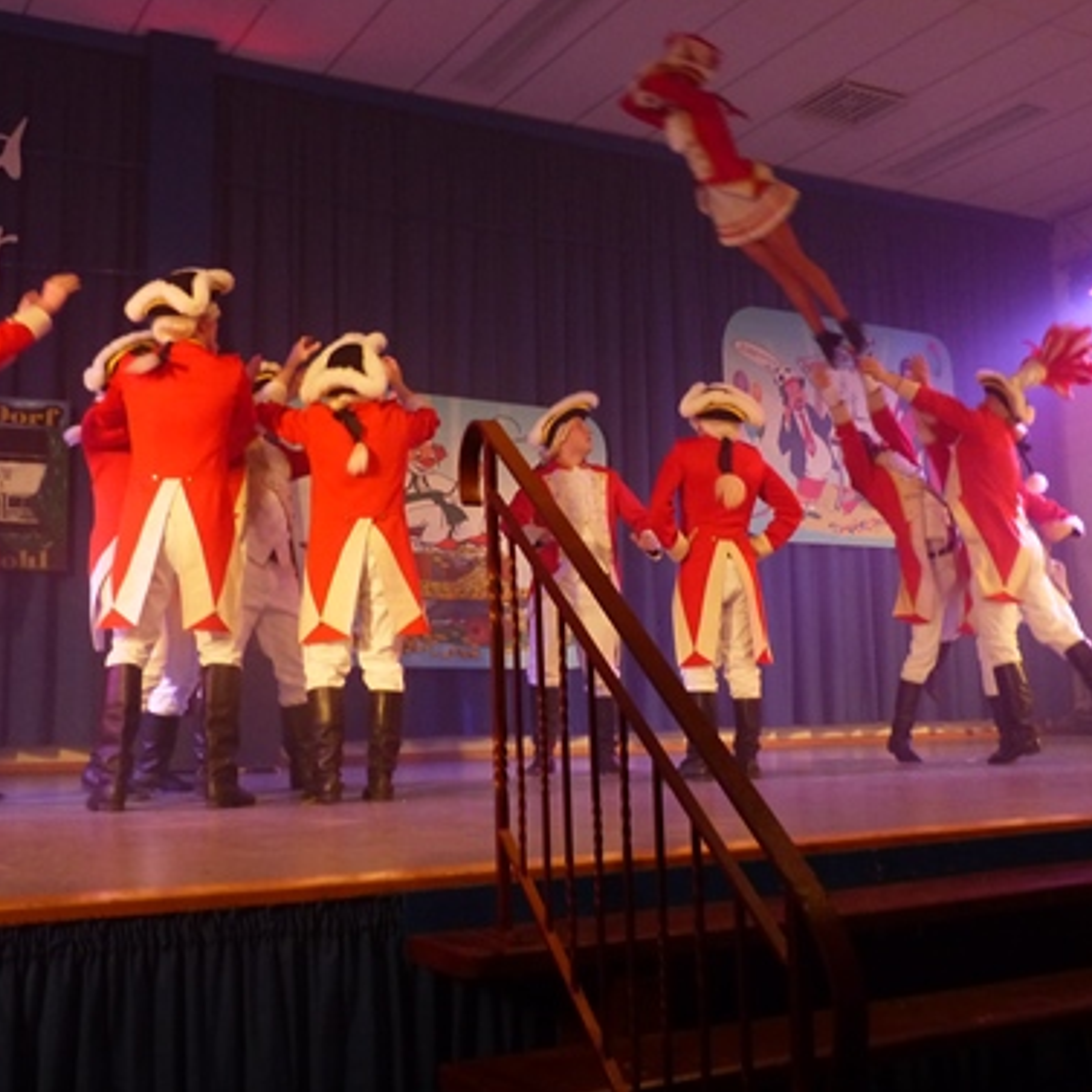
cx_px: 553
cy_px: 501
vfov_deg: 42.8
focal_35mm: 39
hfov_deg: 42.8
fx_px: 1392
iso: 320
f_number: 2.8
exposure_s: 1/60
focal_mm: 4.7
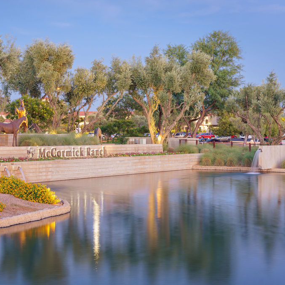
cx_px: 91
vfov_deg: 20.9
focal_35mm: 83
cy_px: 142
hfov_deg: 20.8
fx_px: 773
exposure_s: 5
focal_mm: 64.1
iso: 100
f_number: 8
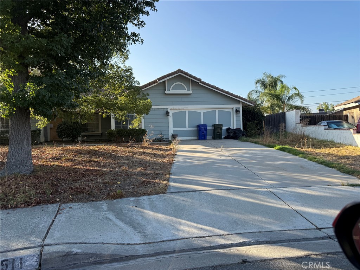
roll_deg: +1.9
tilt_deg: +0.0
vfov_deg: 56.8
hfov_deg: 71.6
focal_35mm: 24
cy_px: 135
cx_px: 180
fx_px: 250
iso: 80
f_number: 1.78
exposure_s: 1/1812
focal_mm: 6.76
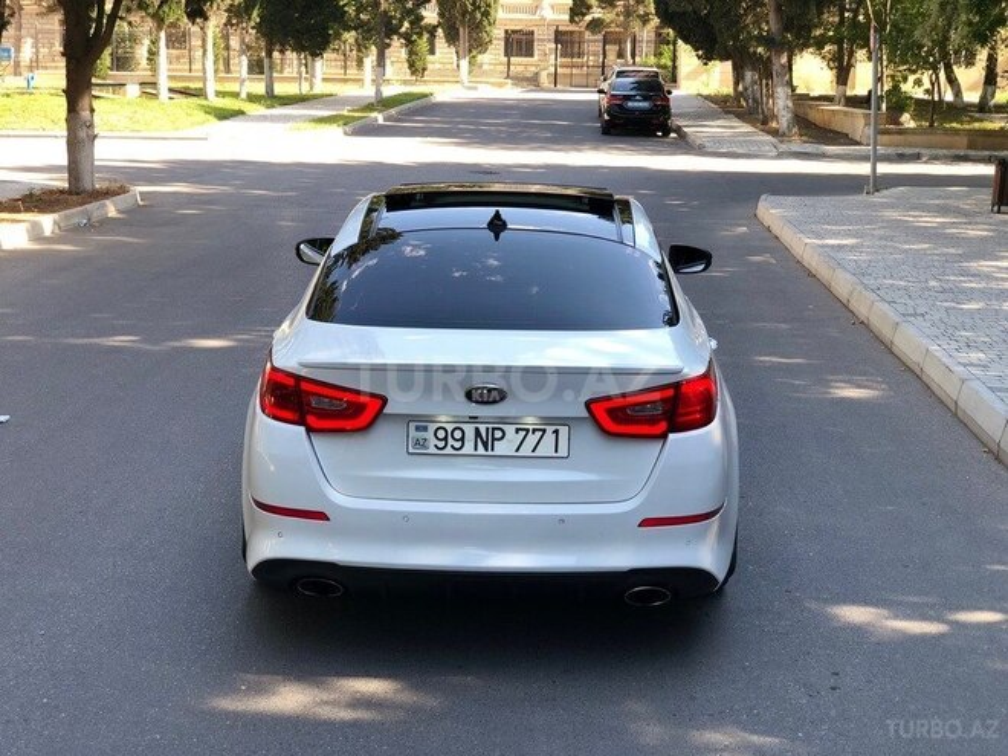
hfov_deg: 36.8
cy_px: 378
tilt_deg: -12.1
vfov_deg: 28.0
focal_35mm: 52
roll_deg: -0.9
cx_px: 504
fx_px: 1514
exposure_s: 1/105
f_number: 2.4
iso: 16
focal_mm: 6
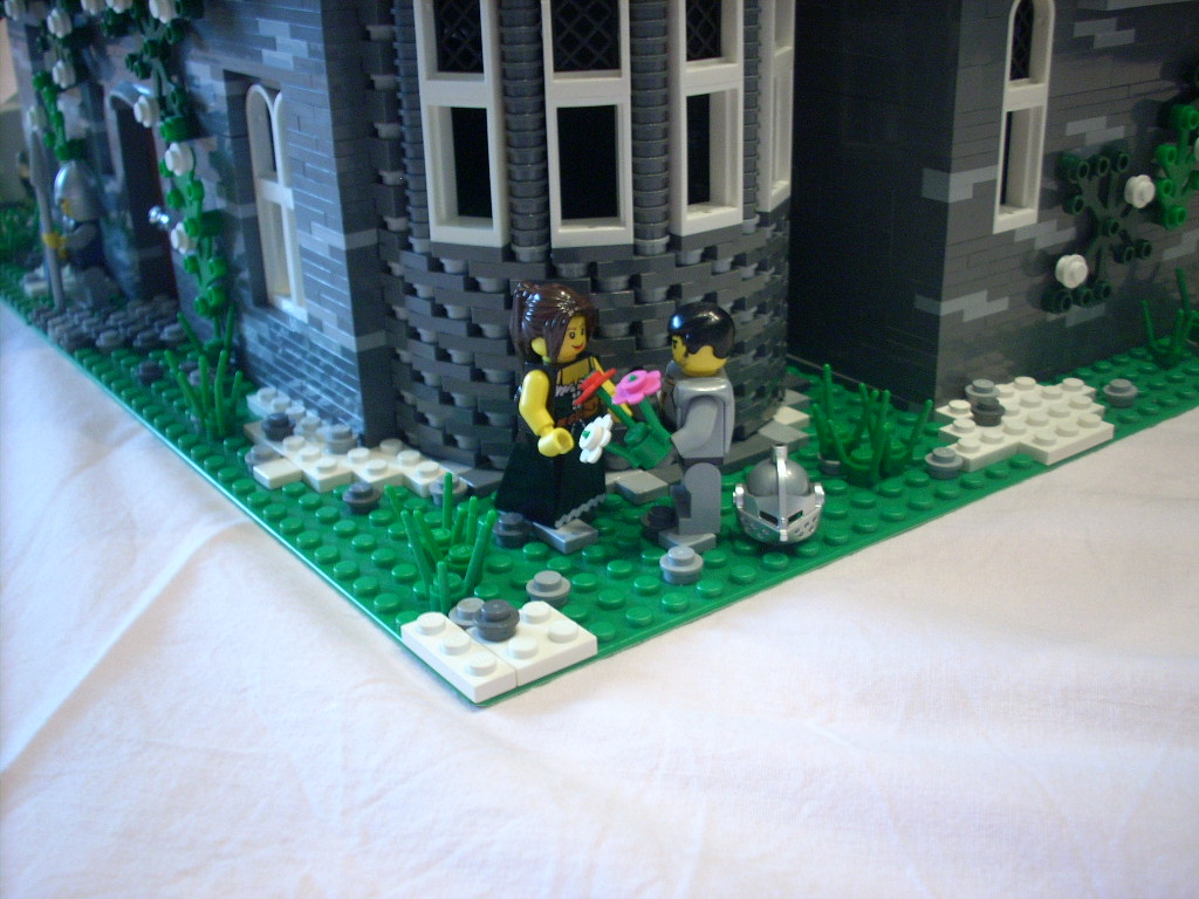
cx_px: 600
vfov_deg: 38.7
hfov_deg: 50.1
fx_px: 1282
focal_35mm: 37
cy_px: 450
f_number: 2.8
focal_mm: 6.2
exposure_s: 1/12.9
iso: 200
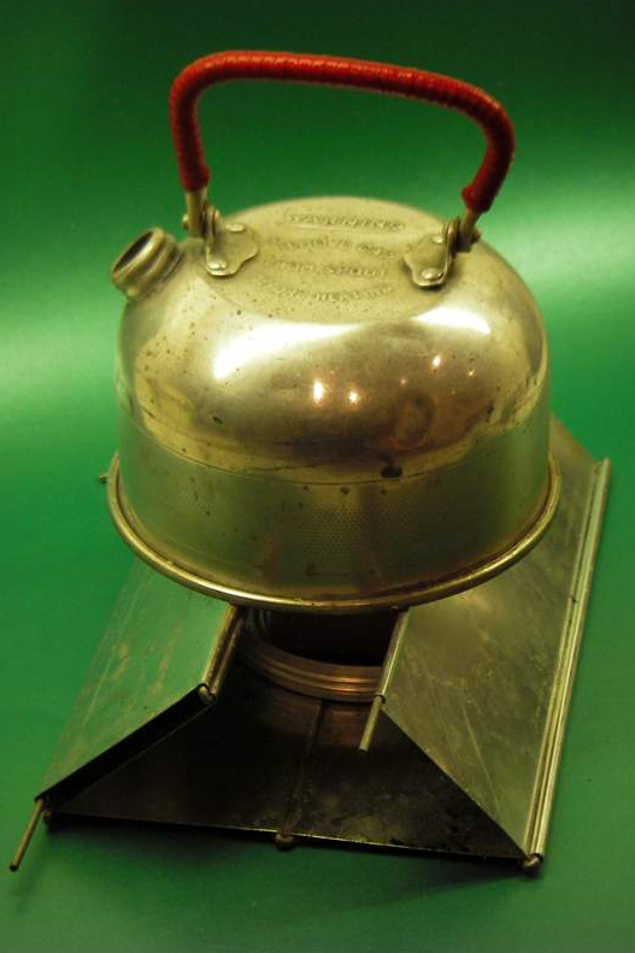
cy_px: 475
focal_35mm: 101
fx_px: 2673
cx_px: 317
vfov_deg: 20.2
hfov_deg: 13.5
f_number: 3.9
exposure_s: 1/20
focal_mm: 16
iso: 100
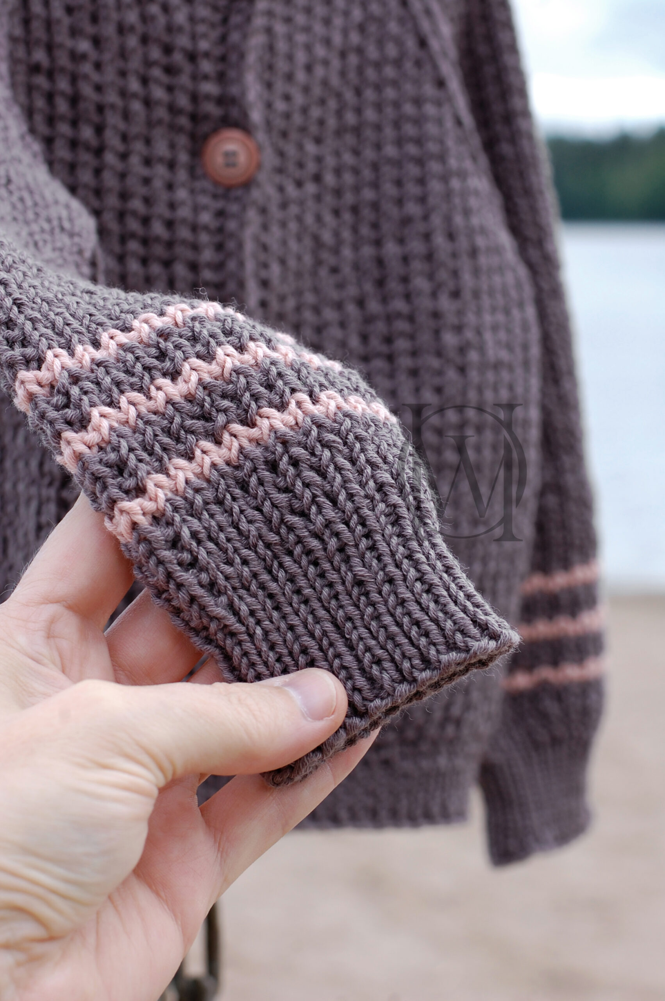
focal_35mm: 75
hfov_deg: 18.1
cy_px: 500
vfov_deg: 27.0
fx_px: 2082
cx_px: 332
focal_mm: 50
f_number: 6.3
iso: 200
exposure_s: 1/160
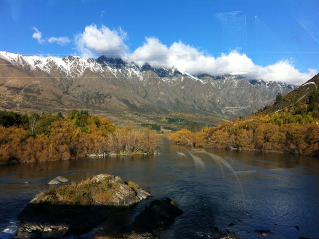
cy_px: 120
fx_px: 322
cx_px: 160
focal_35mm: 35
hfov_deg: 52.7
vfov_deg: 40.6
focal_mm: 3.85
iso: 80
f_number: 2.8
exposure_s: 1/794
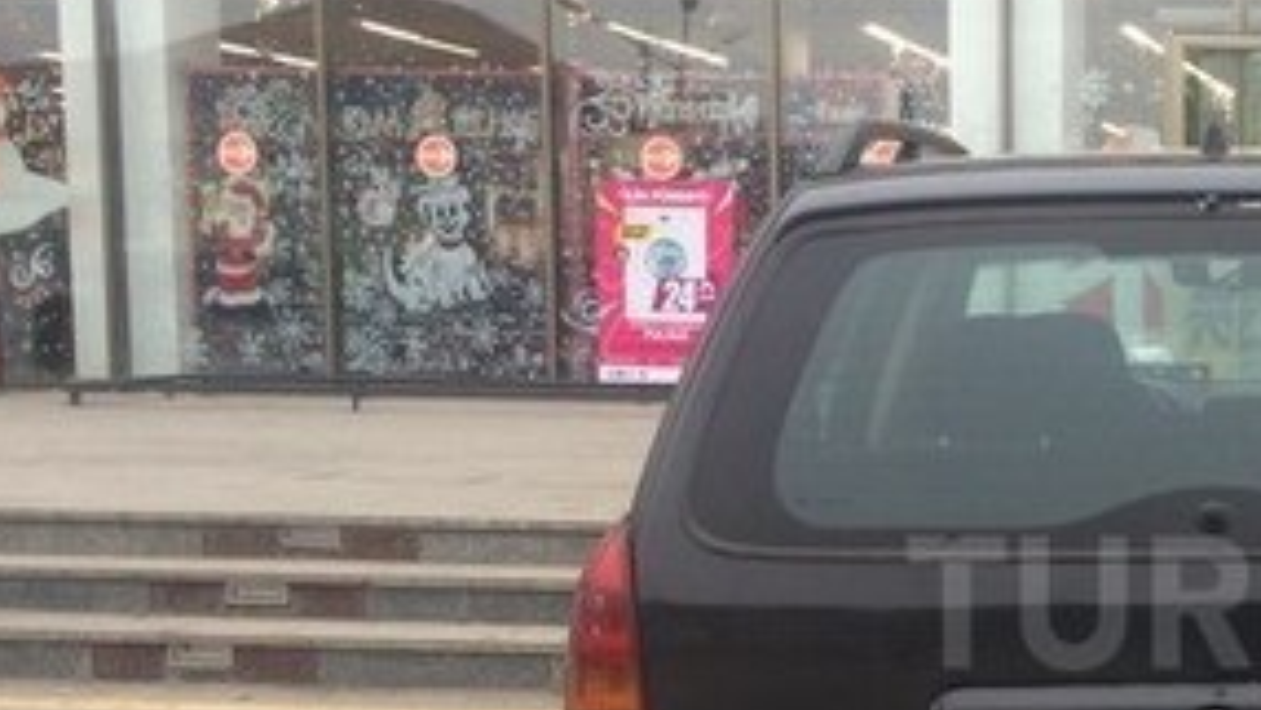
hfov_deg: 26.8
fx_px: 2441
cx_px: 1358
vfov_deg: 16.4
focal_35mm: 73
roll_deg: +1.0
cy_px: 602
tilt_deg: -7.1
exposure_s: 1/100
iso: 50
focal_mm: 4.15
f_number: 2.2
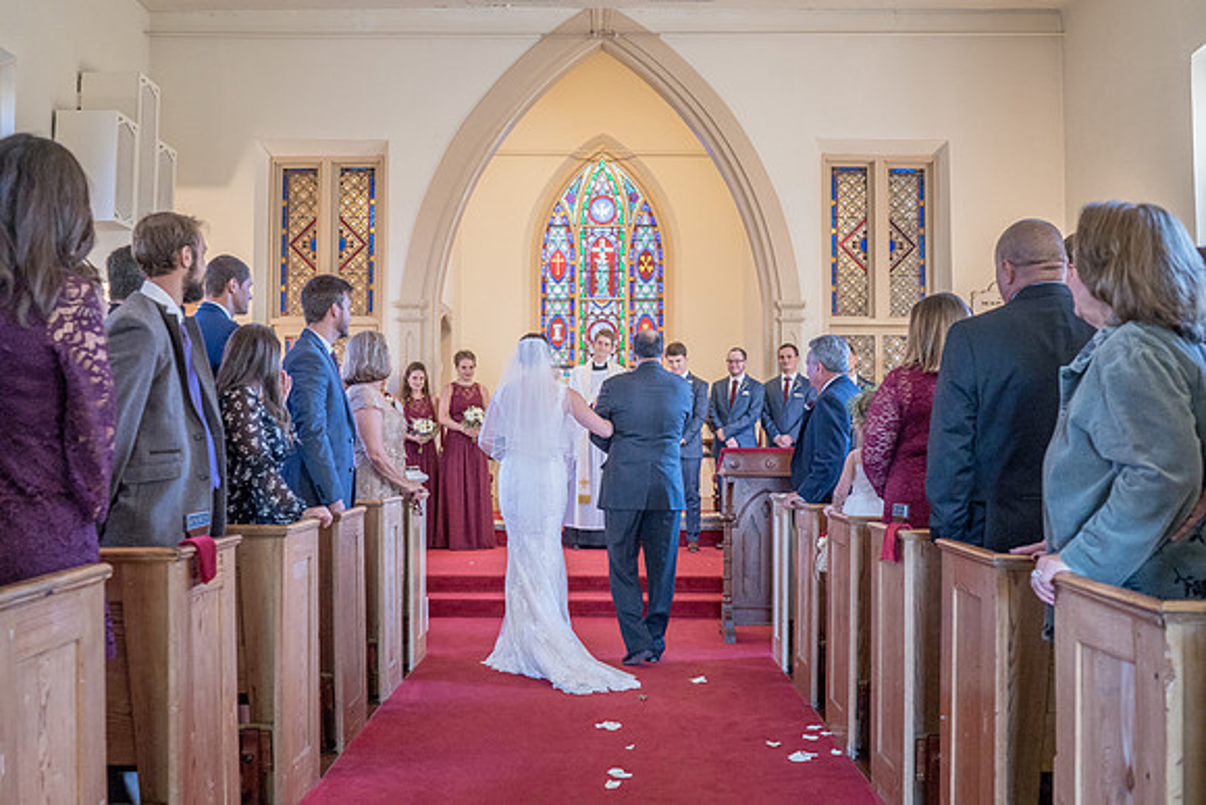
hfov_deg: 50.8
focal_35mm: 38
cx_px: 590
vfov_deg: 35.2
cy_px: 400
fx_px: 1270
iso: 2000
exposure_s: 1/100
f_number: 4
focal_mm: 35
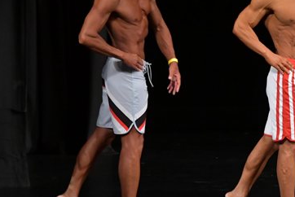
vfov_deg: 2.9
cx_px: 287
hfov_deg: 4.3
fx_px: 3945
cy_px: 60
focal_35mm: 481
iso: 3200
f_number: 5.6
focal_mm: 150
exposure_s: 1/400
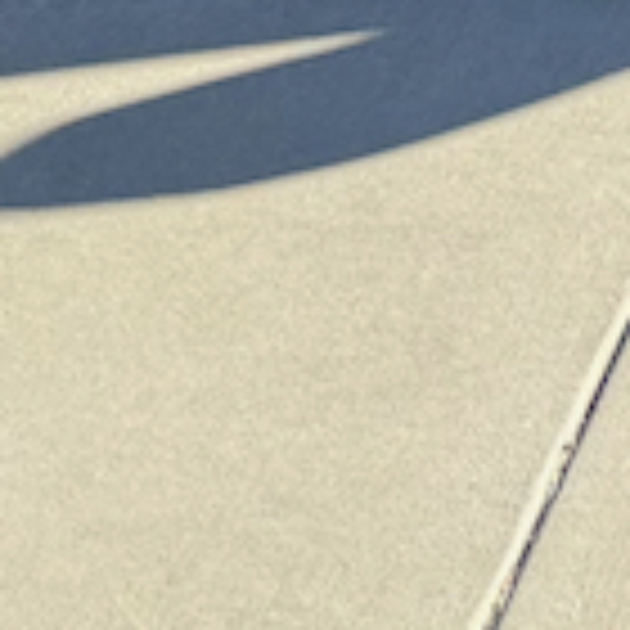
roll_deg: +0.2
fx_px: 3995
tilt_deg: -8.0
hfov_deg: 7.8
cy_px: -1188
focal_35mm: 194
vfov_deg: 7.9
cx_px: 1872
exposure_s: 1/1901
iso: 100
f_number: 1.78
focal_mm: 6.76
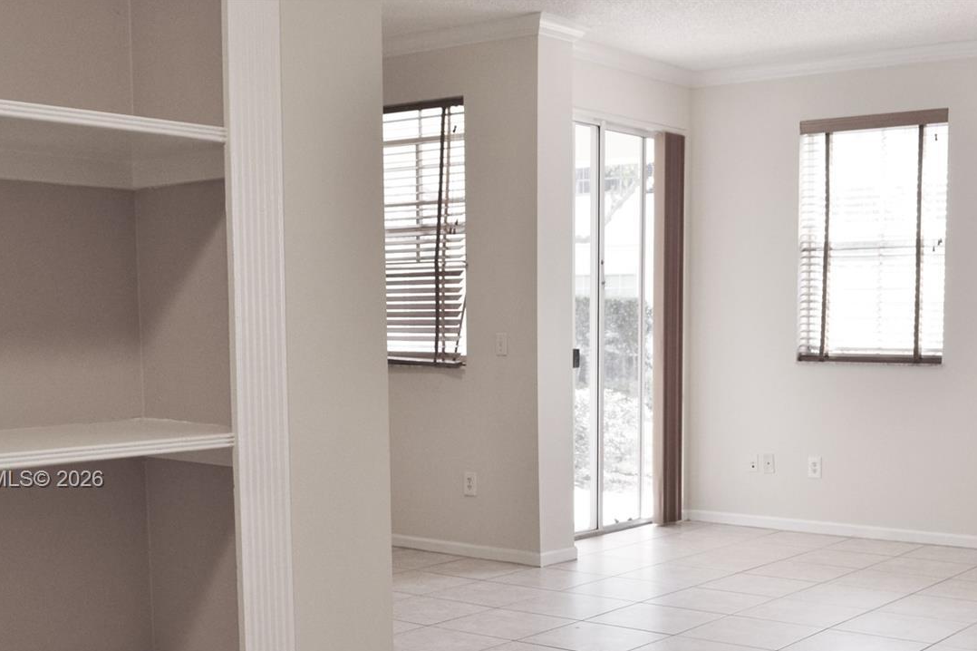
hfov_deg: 40.3
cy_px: 481
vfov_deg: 27.2
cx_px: 547
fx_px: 1329
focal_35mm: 49
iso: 400
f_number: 8
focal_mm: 22
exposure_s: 1/60
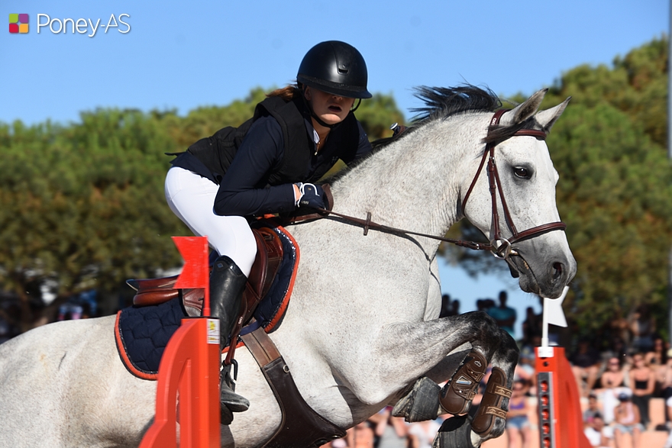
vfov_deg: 7.9
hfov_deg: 11.8
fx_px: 3248
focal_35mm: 174
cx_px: 336
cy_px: 224
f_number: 6.3
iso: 100
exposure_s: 1/640
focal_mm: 116
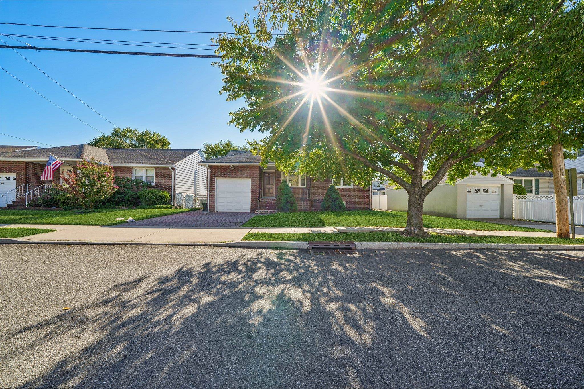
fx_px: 195
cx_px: 292
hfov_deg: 112.6
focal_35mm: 12
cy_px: 194
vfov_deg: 90.0
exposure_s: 1/60
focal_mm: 12
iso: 100
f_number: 11
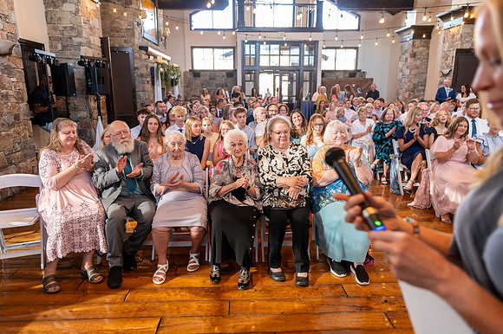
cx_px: 252
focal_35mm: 24
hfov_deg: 73.8
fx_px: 335
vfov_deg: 53.1
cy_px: 167
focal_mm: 24
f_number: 3.2
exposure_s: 1/200
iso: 3200
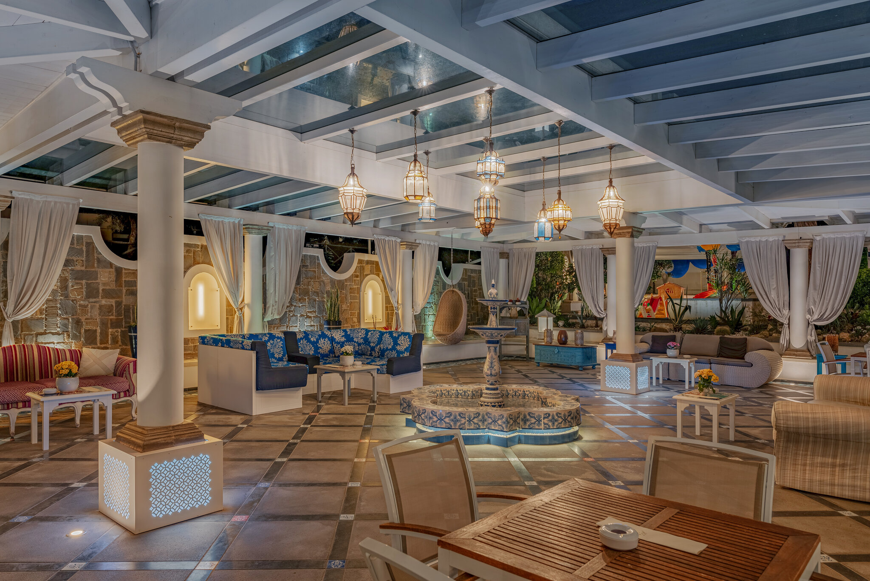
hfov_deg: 73.7
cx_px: 435
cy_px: 290
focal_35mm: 24
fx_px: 580
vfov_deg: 53.2
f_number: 8
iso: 100
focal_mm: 24
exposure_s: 1/160
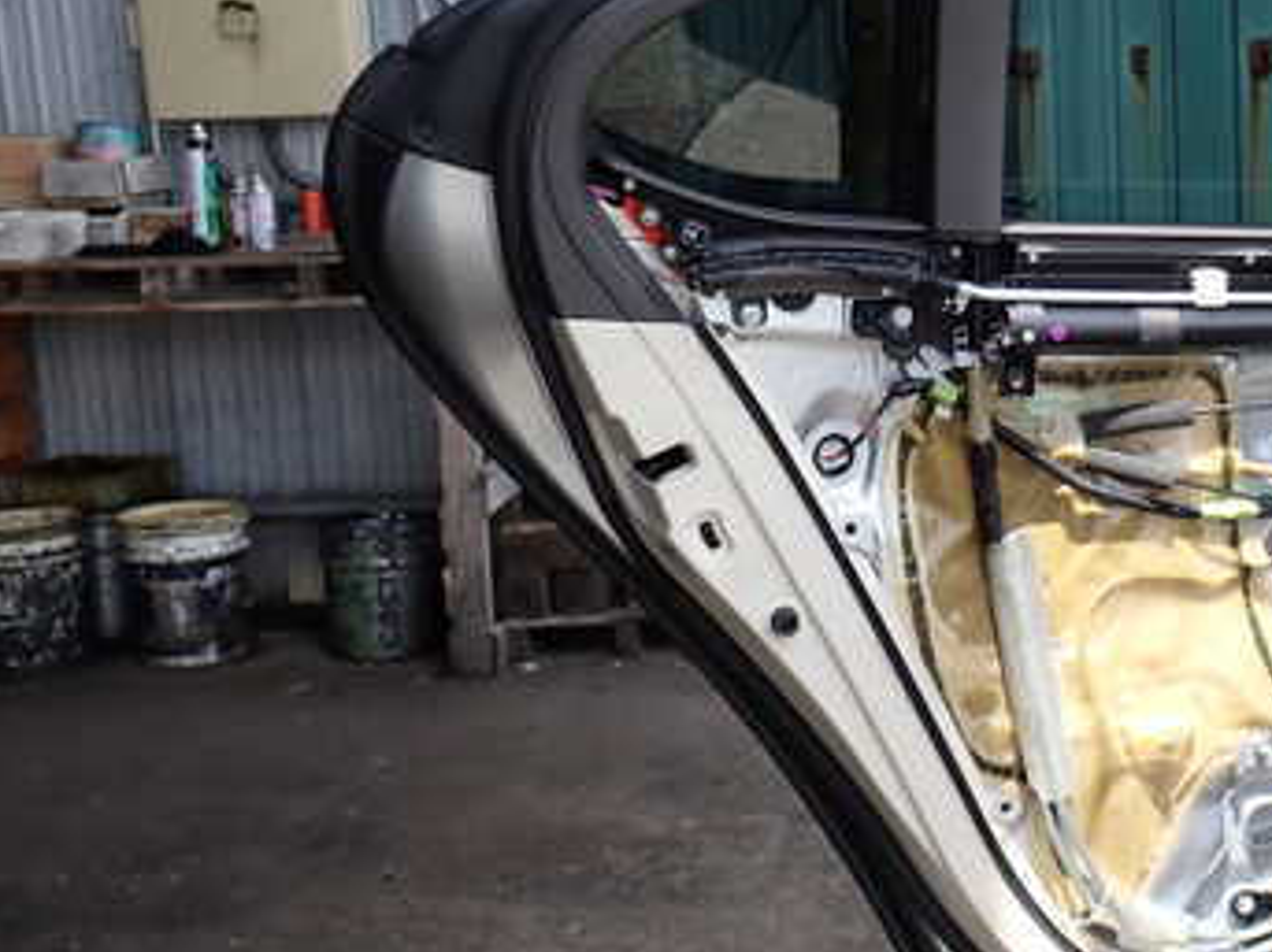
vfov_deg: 26.1
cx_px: 1046
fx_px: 2057
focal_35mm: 56
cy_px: 433
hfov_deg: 33.2
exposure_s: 1/250
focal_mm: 5.79
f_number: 3.2
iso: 100
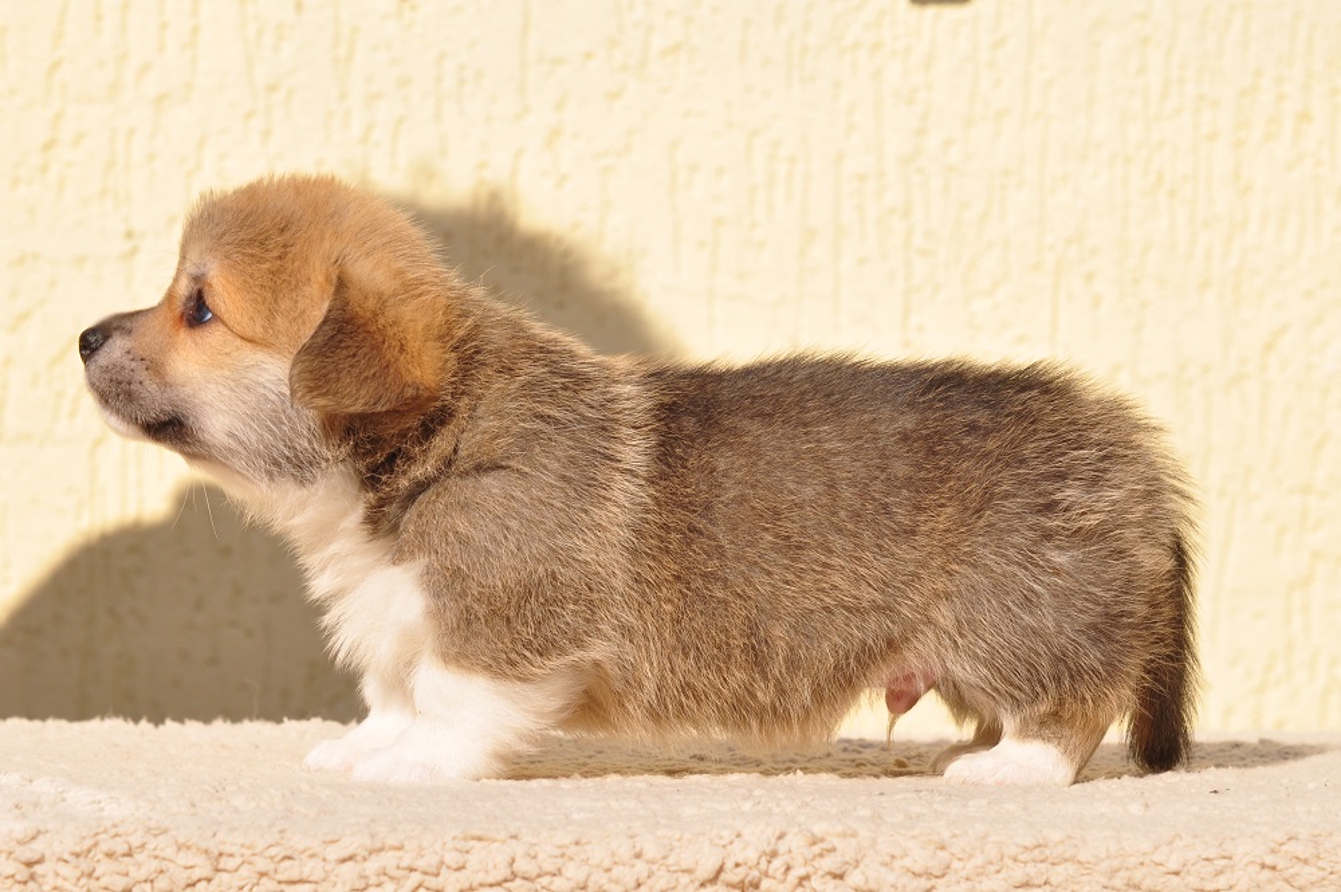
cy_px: 446
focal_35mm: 158
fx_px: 5862
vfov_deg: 8.7
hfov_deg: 13.1
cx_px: 670
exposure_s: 1/400
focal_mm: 105
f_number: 11
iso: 200
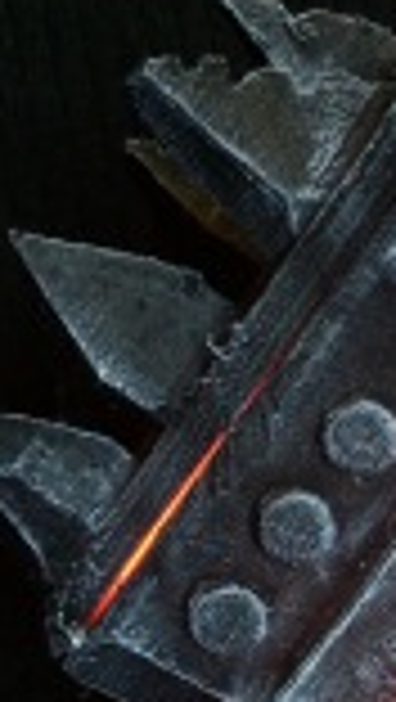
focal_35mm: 81
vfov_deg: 25.0
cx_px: 549
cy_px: 693
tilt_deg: -33.6
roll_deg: +5.6
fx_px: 1509
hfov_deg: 14.2
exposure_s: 1/24
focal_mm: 4.15
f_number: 2.2
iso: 250
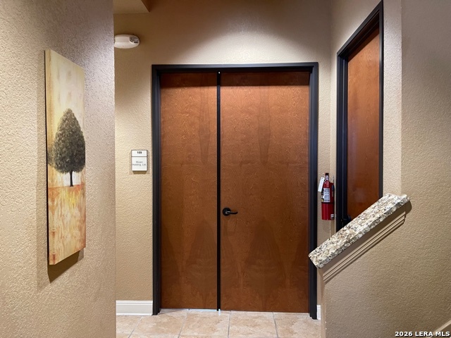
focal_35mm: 26
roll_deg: -0.4
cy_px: 169
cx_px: 226
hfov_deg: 67.3
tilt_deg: -0.3
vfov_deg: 53.1
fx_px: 339
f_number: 1.6
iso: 400
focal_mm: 5.1
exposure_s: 1/60
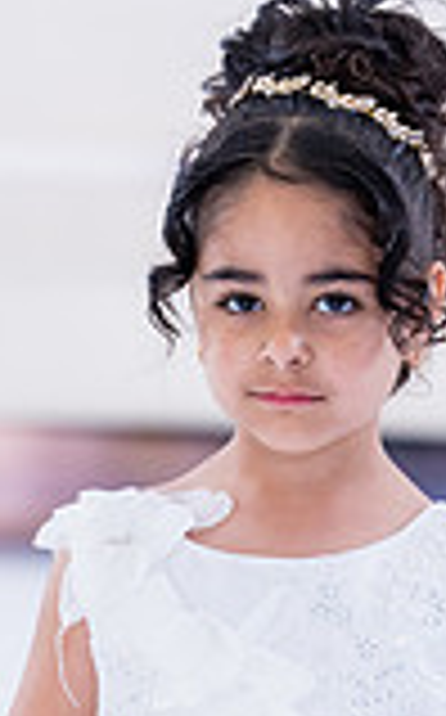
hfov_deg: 4.4
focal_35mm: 300
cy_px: 531
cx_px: 302
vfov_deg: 7.0
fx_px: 5850
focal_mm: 104
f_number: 2.5
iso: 640
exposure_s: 1/160
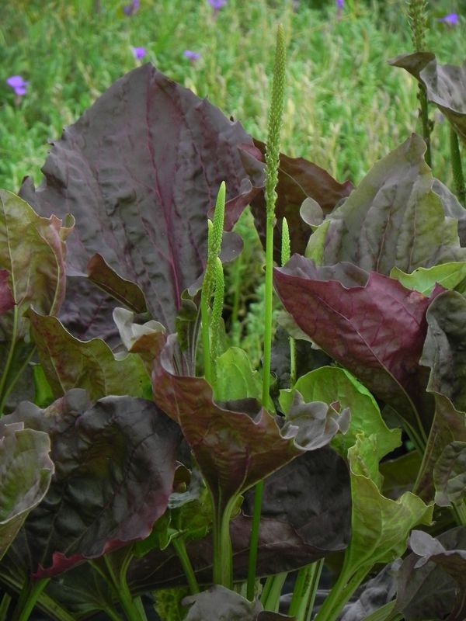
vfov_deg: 5.3
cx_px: 233
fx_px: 6767
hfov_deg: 3.9
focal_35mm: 377
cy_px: 310
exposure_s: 1/80
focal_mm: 67.2
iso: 160
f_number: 5
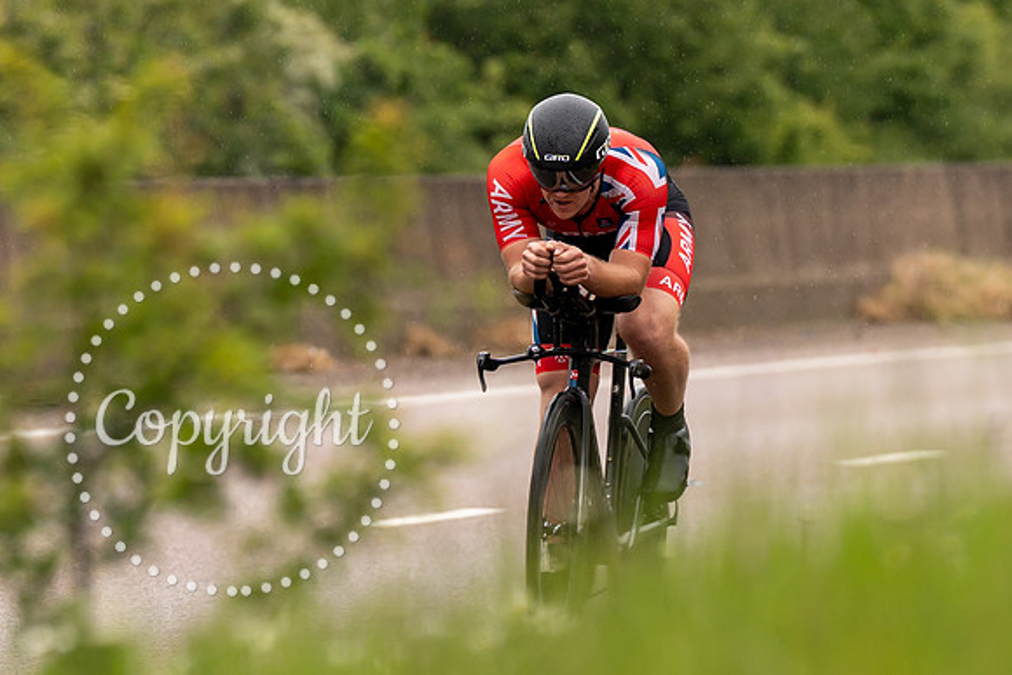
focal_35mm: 587
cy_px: 329
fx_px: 16499
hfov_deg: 3.5
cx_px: 592
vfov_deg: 2.3
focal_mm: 200
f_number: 3.5
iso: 320
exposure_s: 1/1000
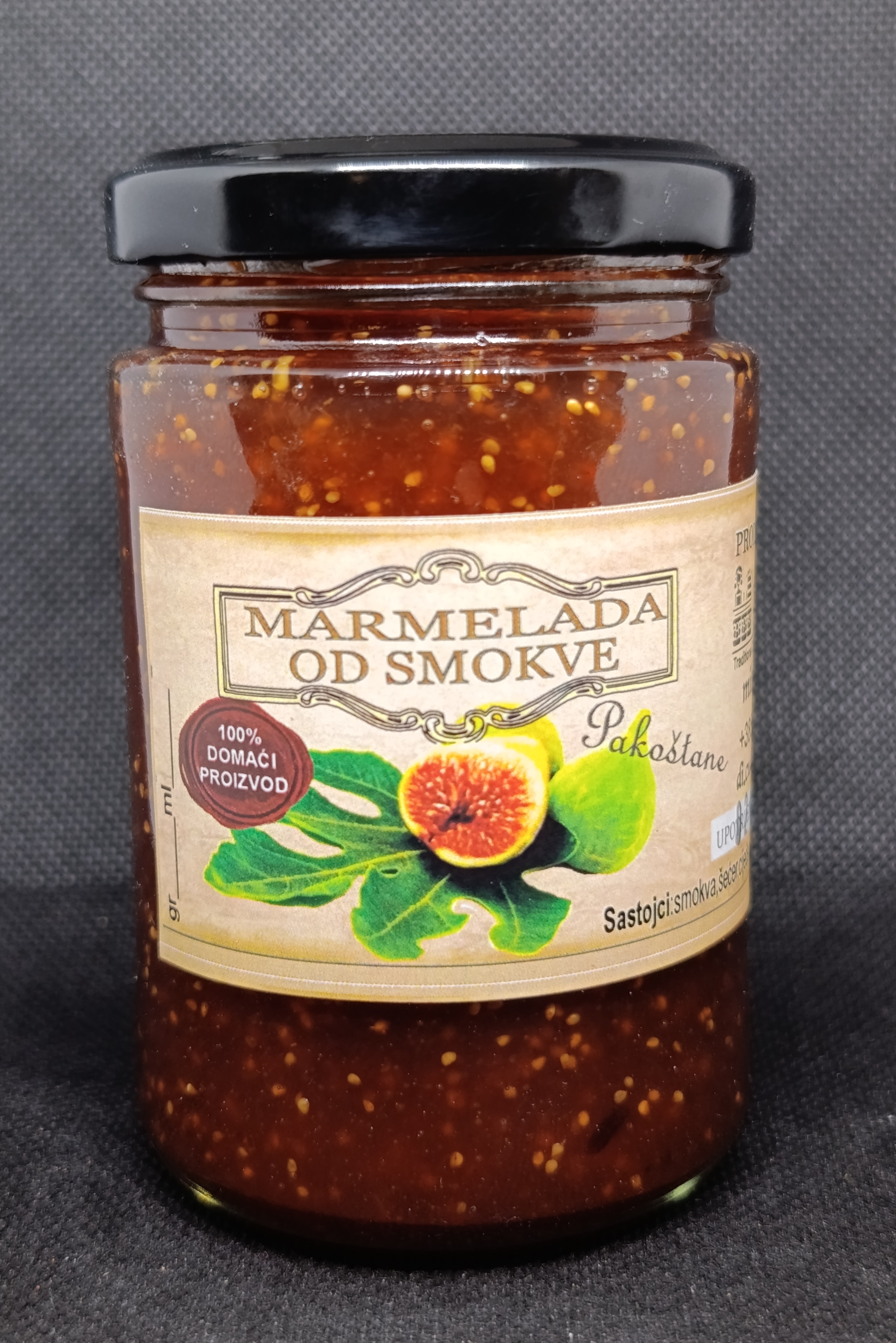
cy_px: 672
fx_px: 1792
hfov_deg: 28.1
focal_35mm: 48
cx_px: 452
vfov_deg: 41.1
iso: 574
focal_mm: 6.11
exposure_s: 1/100
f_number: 1.65
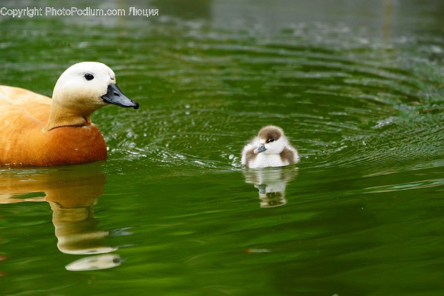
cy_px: 148
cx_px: 222
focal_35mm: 600
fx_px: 7399
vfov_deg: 2.3
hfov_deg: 3.4
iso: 800
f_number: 5.6
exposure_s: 1/500
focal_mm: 400
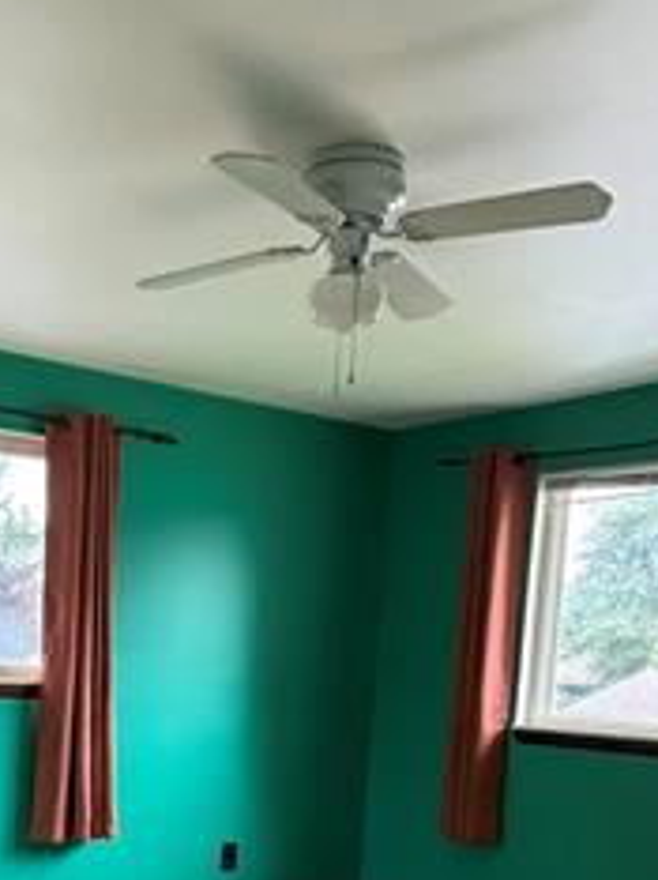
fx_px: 1168
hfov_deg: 30.5
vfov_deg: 38.2
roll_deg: -4.2
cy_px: 805
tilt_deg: -6.4
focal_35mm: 46
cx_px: 105
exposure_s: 1/76
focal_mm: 2.22
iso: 320
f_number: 2.2
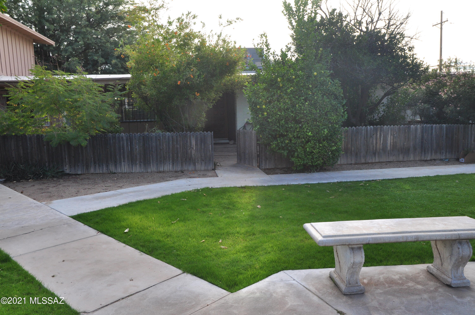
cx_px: 238
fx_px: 356
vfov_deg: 47.8
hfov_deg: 67.4
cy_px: 158
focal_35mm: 27
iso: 400
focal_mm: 18
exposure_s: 1/200
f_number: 10
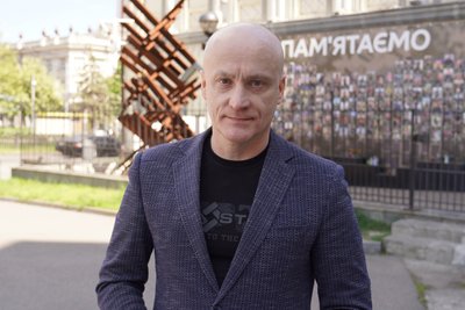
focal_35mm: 46
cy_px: 155
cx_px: 232
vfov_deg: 29.0
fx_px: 601
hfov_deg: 42.3
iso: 100
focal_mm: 31
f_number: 4
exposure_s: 1/200
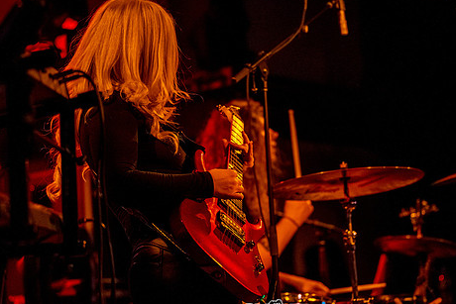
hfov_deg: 16.9
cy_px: 153
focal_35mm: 121
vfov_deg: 11.3
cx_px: 278
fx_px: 1533
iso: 2000
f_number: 2.8
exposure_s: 1/320
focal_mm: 96
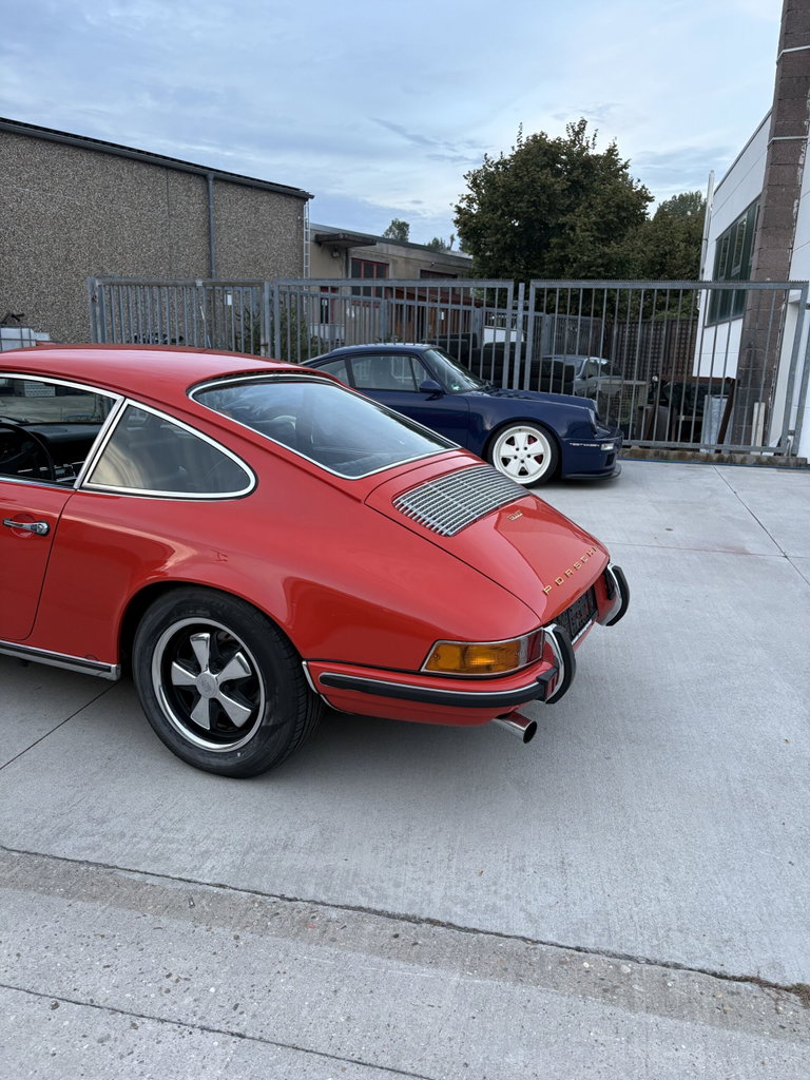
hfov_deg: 53.1
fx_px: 811
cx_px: 405
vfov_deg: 67.3
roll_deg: -1.7
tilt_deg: -12.1
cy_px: 540
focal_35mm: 26
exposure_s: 1/108
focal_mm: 5.96
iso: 125
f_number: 1.6
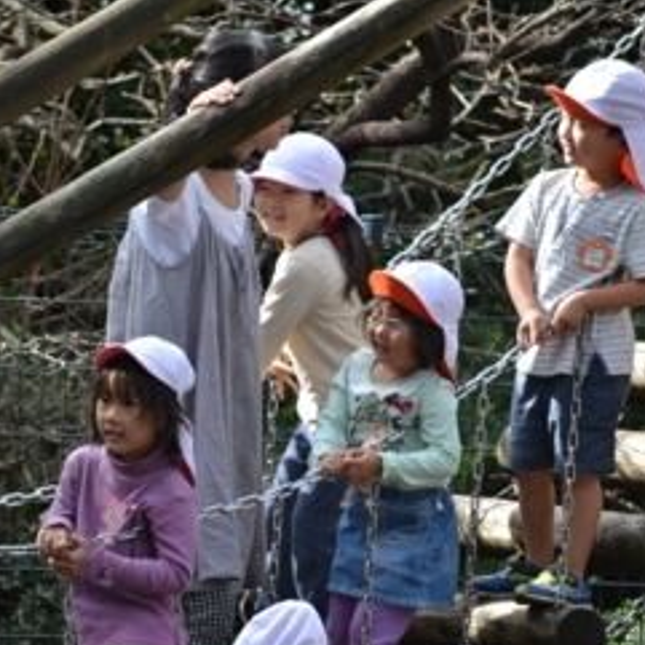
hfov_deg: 4.1
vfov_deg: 4.1
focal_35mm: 423
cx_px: 426
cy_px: 349
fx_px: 8917
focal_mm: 200
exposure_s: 1/500
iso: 360
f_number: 5.6
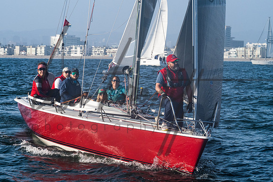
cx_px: 148
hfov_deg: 13.1
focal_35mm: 156
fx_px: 1185
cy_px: 46
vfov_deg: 8.8
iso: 400
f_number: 8
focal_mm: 104
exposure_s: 1/1000
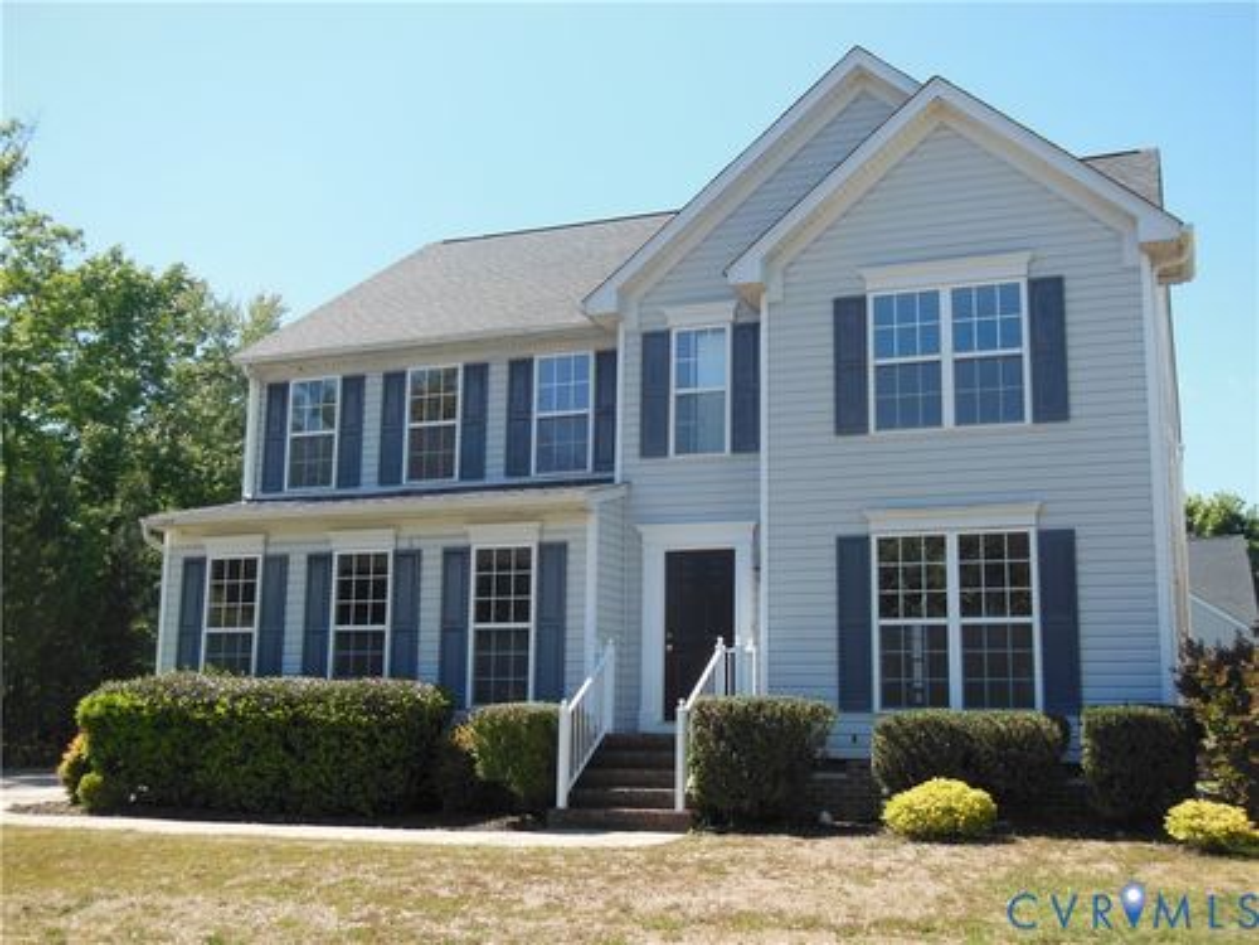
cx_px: 630
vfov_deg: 36.8
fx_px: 1418
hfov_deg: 47.9
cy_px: 472
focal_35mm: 39
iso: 125
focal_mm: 6.9
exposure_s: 1/400
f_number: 4.1
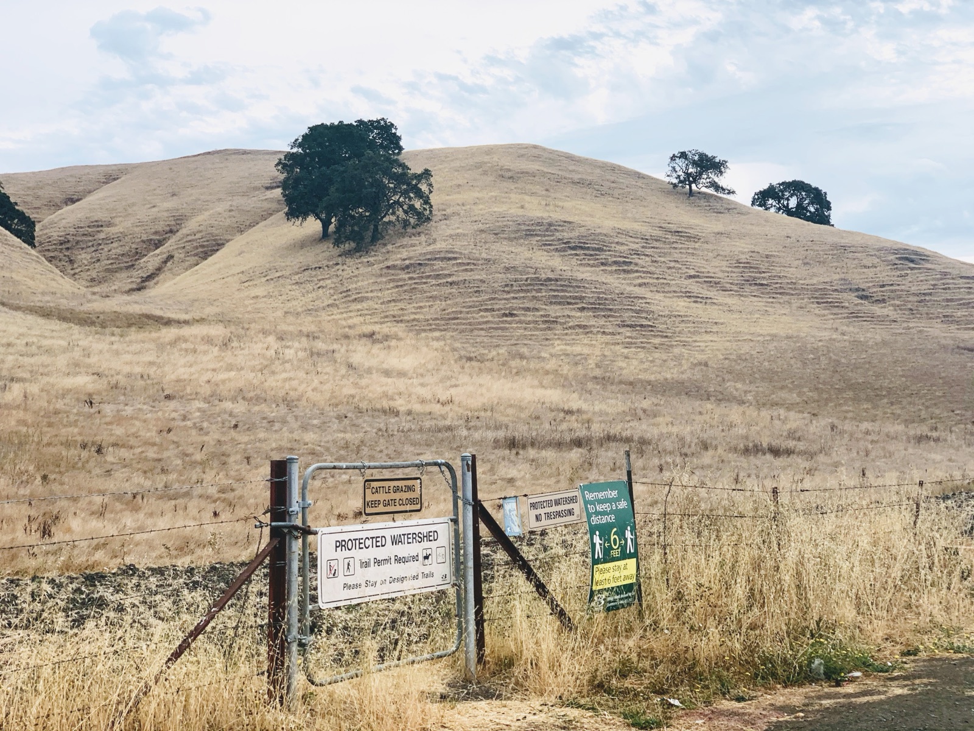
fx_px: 1463
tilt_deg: +4.6
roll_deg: +1.4
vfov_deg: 28.0
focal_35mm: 52
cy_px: 366
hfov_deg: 36.8
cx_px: 487
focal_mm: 6
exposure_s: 1/773
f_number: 2.4
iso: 16
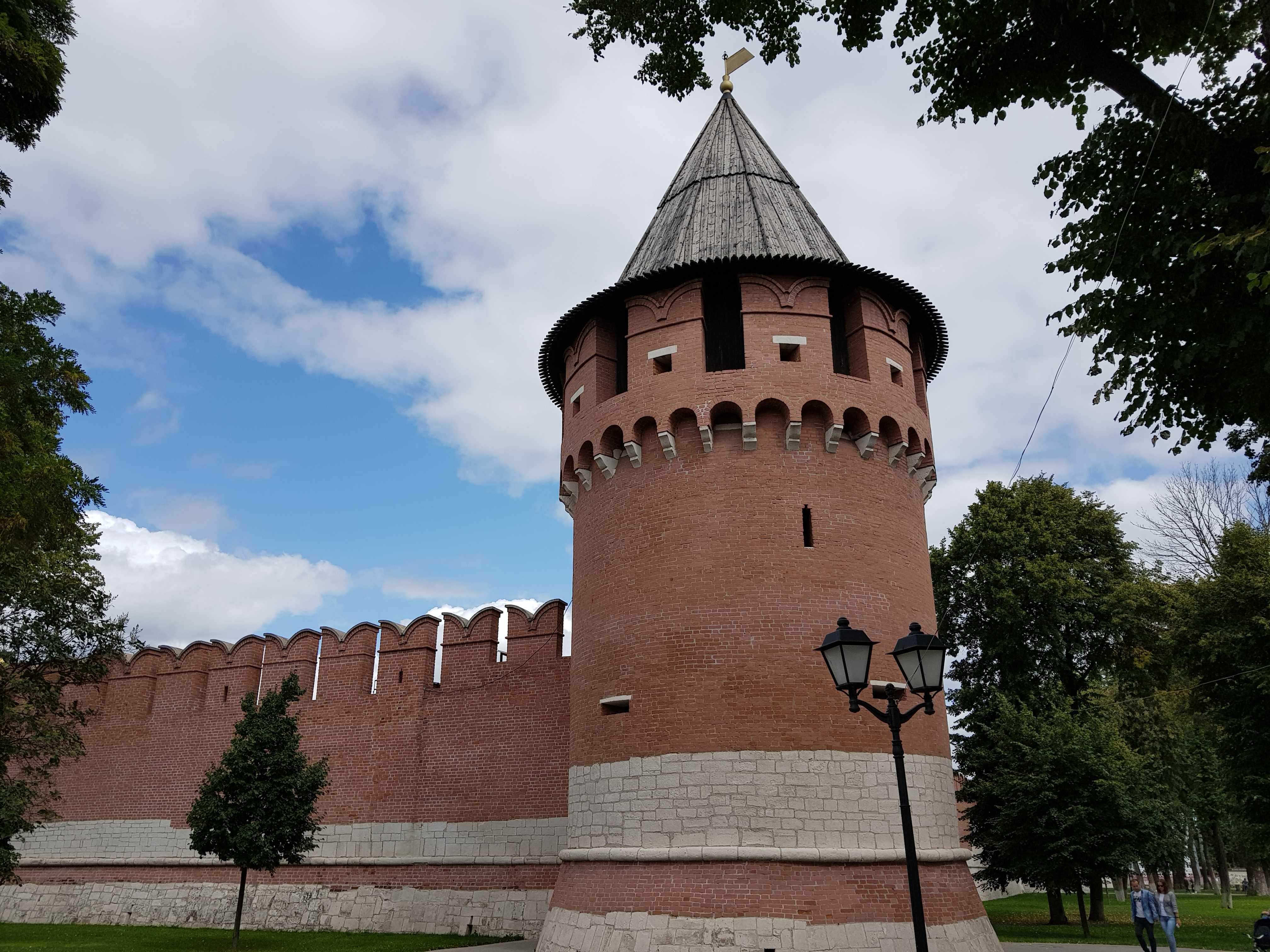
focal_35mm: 26
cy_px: 476
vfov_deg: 53.1
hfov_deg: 67.3
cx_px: 635
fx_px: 954
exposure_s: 1/2904
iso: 40
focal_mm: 4.3
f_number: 1.7
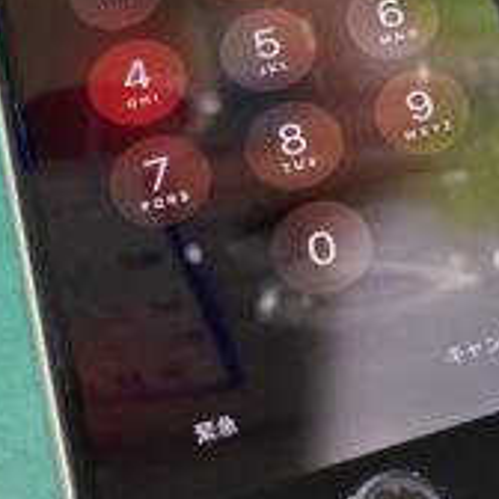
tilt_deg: -65.8
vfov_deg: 21.0
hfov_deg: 19.9
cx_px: 585
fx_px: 1337
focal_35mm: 82
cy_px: 131
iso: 160
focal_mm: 4.25
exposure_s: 1/50
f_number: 1.8
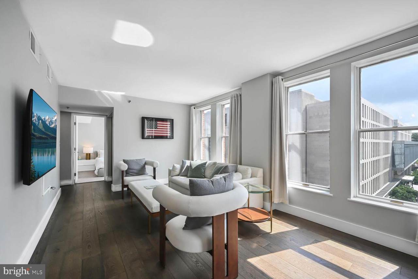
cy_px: 140
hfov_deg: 104.3
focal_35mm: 14
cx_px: 209
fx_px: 163
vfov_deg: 81.2
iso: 200
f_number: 9
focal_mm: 14
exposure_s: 1/30
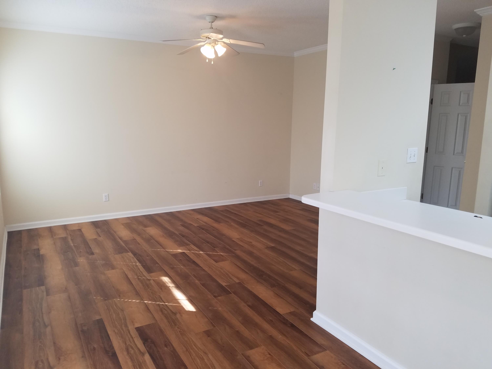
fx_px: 370
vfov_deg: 53.1
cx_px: 246
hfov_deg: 67.3
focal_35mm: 26
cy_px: 184
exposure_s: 1/60
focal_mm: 4.2
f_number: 1.7
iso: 80
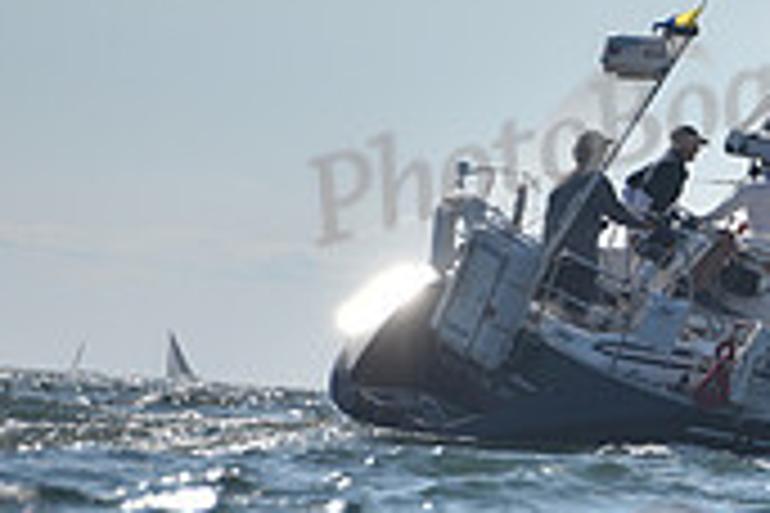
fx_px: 14522
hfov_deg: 3.0
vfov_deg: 2.0
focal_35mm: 679
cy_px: 299
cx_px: 1180
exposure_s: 1/2500
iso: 250
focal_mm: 200
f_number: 4.5
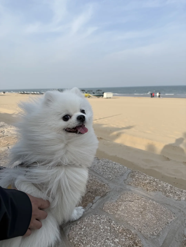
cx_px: 93
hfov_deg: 56.8
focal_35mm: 24
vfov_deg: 71.6
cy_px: 124
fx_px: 172
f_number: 1.78
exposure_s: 1/3145
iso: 80
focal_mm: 6.76
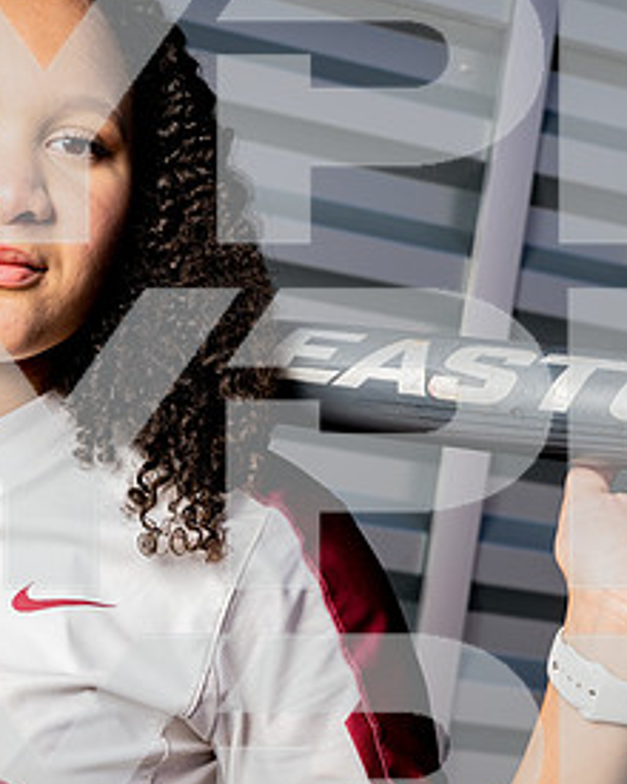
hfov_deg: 14.1
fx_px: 2528
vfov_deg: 17.6
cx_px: 171
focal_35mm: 109
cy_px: 440
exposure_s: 1/250
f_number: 10
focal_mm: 55
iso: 125
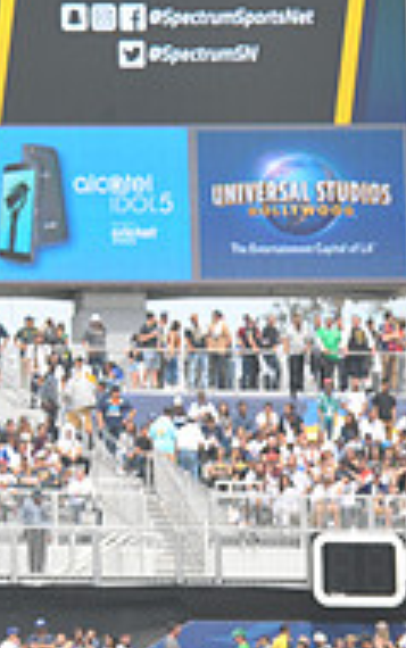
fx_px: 7424
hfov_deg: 3.1
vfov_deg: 5.0
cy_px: 10
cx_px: -396
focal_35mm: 420
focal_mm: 135
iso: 320
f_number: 3.5
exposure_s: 1/2000
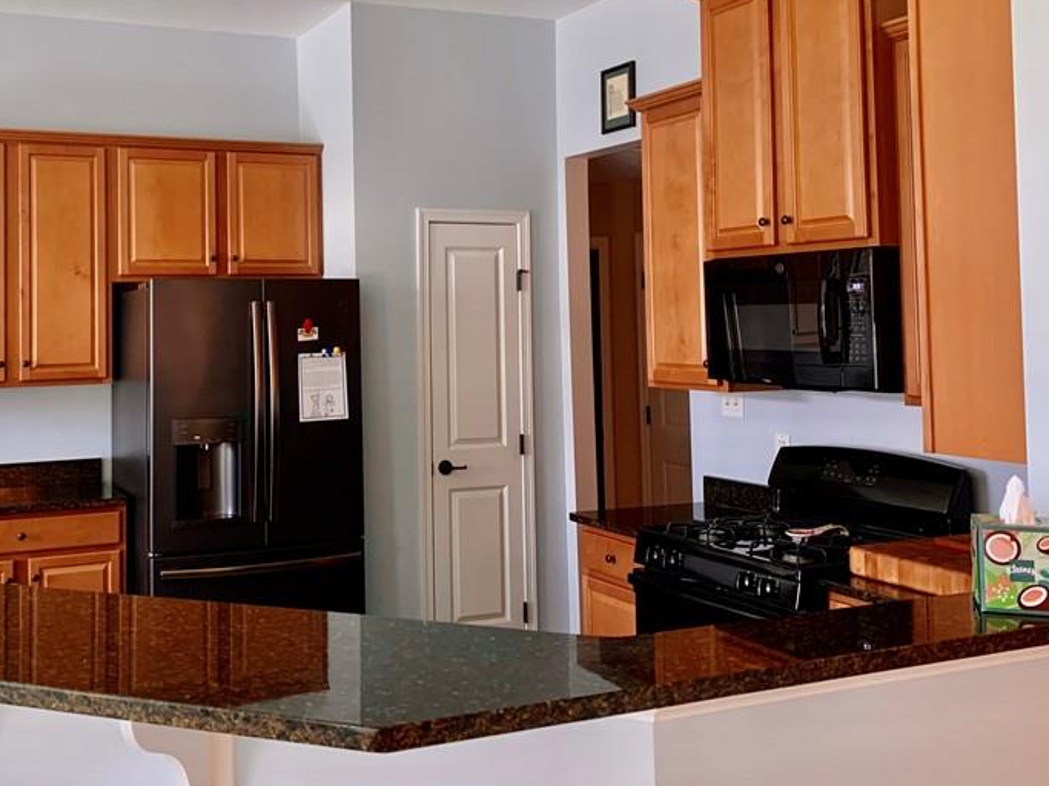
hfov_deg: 47.3
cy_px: 264
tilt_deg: +2.3
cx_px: 372
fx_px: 1182
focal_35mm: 39
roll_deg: +1.3
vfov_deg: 36.4
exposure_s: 1/60
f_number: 1.8
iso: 125
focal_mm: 4.25
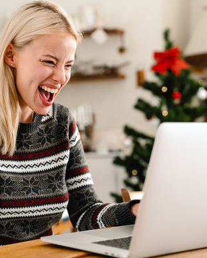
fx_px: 650
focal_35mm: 85
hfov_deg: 18.0
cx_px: 58
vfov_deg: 22.5
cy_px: 129
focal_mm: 60
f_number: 3.2
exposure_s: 1/160
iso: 1250
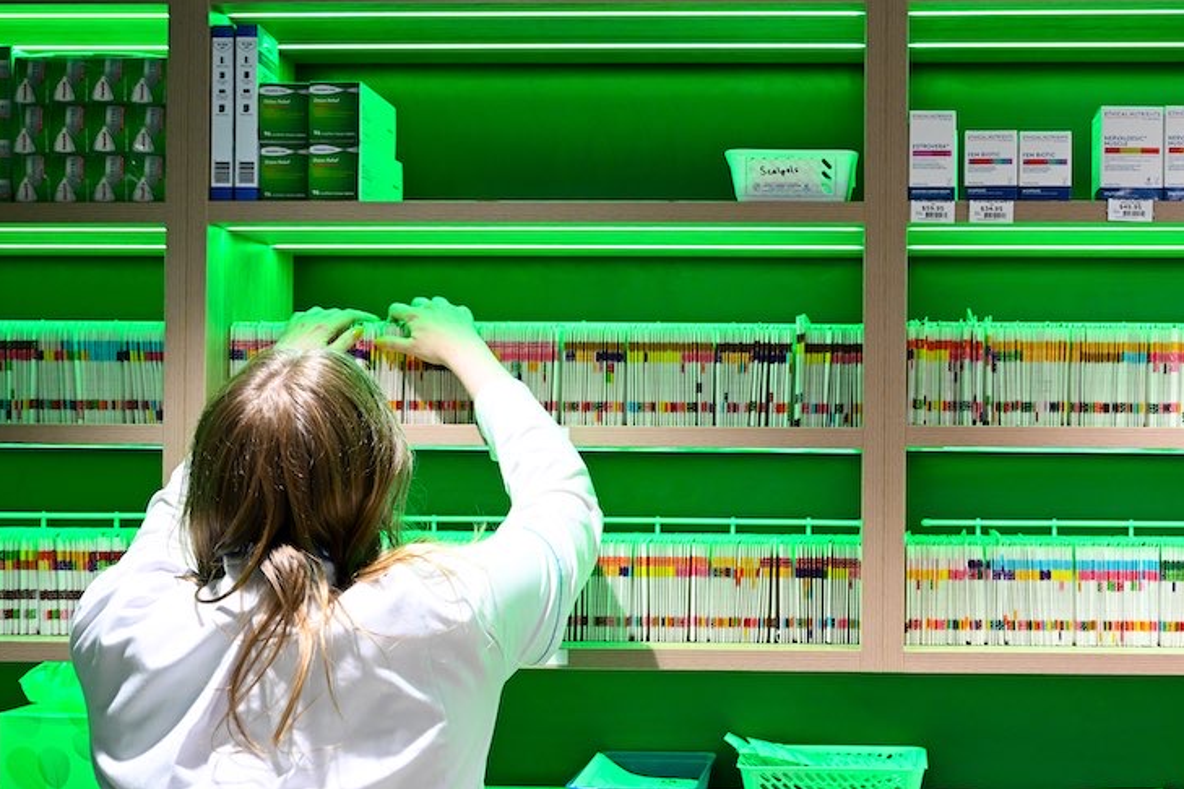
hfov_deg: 46.2
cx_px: 695
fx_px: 1381
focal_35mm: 42
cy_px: 446
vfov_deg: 31.9
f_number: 3.5
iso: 1600
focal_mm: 34
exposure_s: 1/400
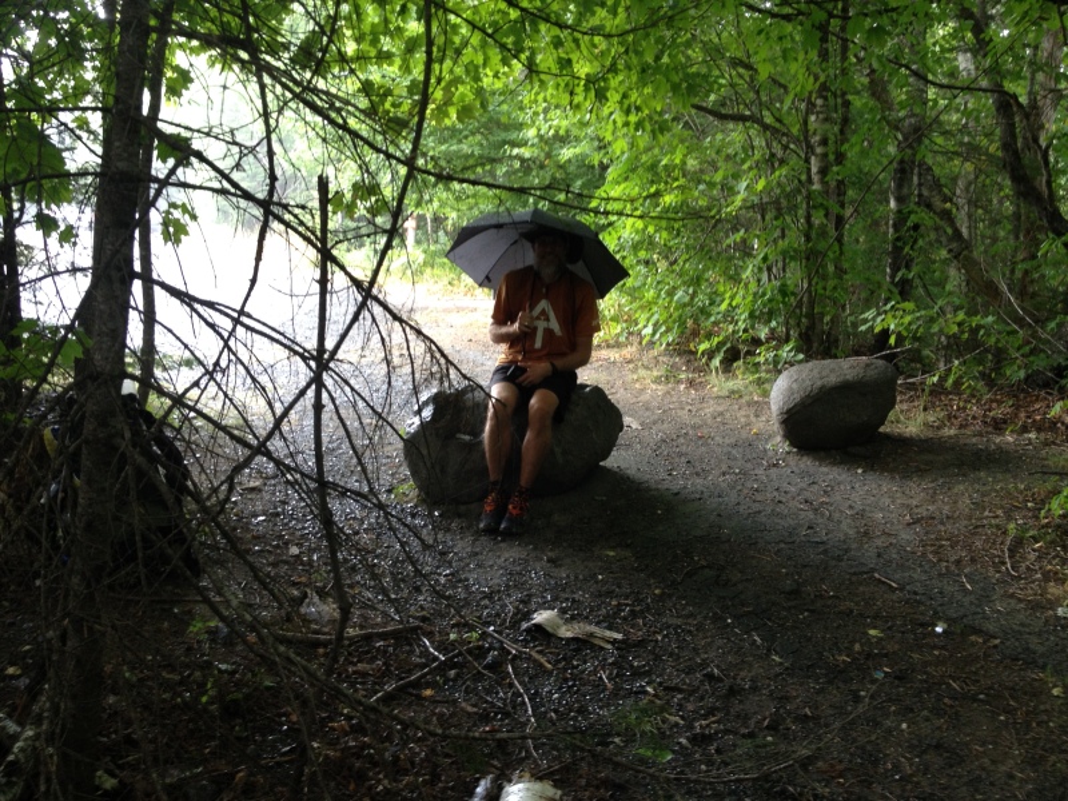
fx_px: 1080
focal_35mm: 35
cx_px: 534
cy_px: 400
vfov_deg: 40.7
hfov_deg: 52.6
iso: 80
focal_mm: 4.28
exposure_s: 1/20
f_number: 2.4
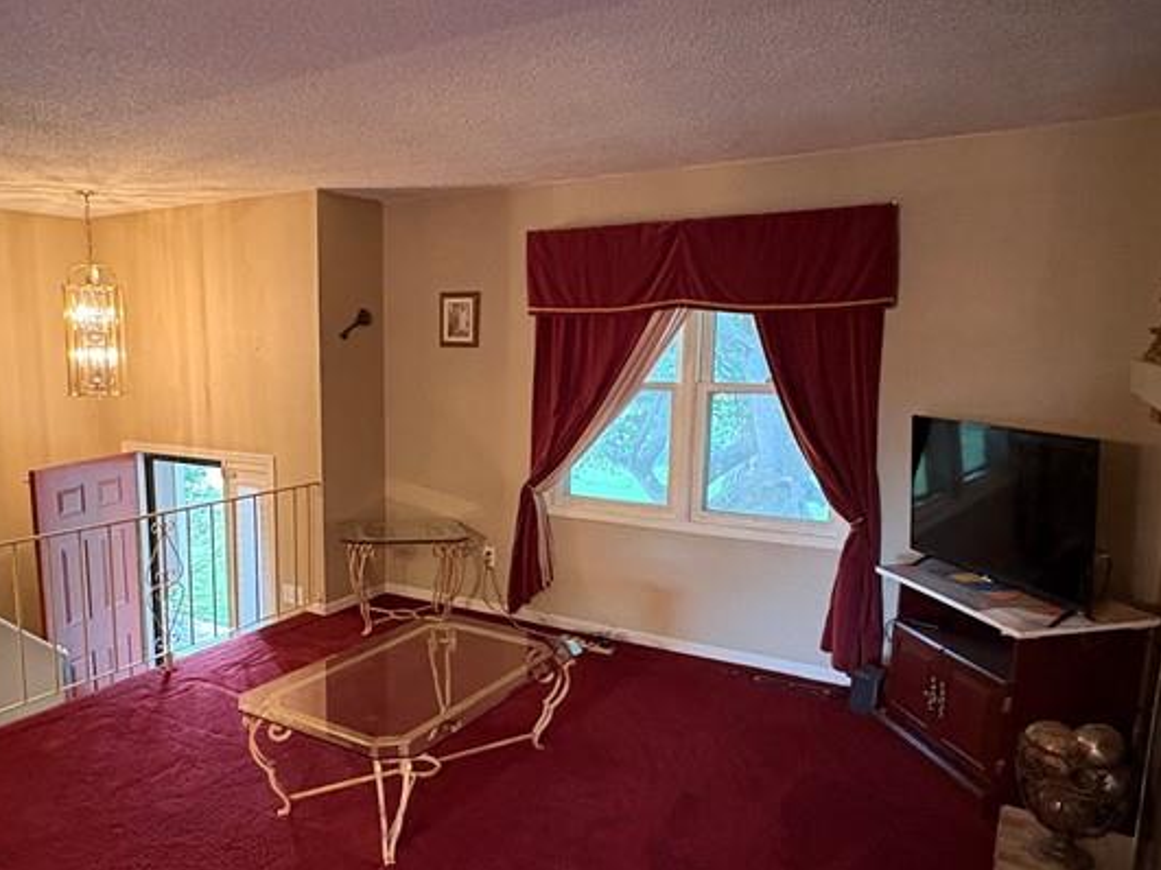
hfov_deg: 63.8
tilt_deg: -8.9
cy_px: 487
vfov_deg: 51.2
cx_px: 396
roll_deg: +1.0
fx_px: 905
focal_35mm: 27
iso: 800
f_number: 2.2
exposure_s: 1/60
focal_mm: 2.22
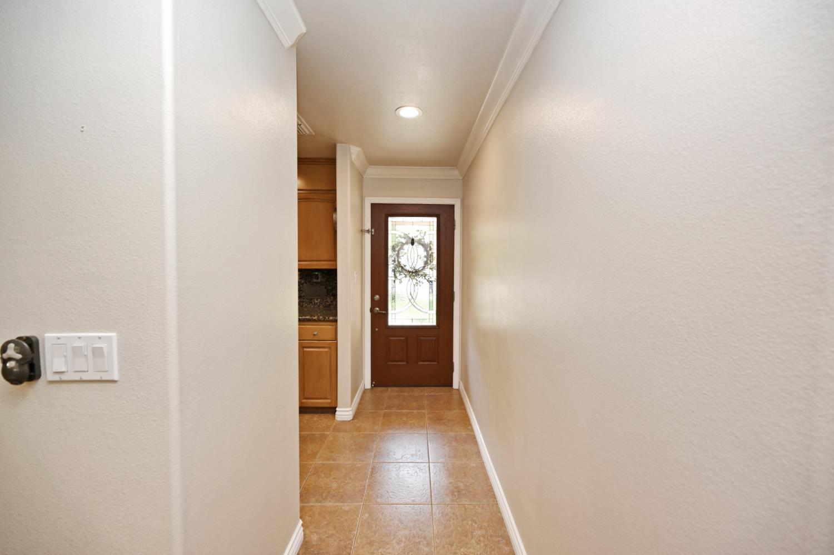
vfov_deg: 81.1
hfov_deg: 104.3
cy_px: 278
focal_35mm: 14
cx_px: 417
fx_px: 324
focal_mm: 14
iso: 200
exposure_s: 1/80
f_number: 4.5
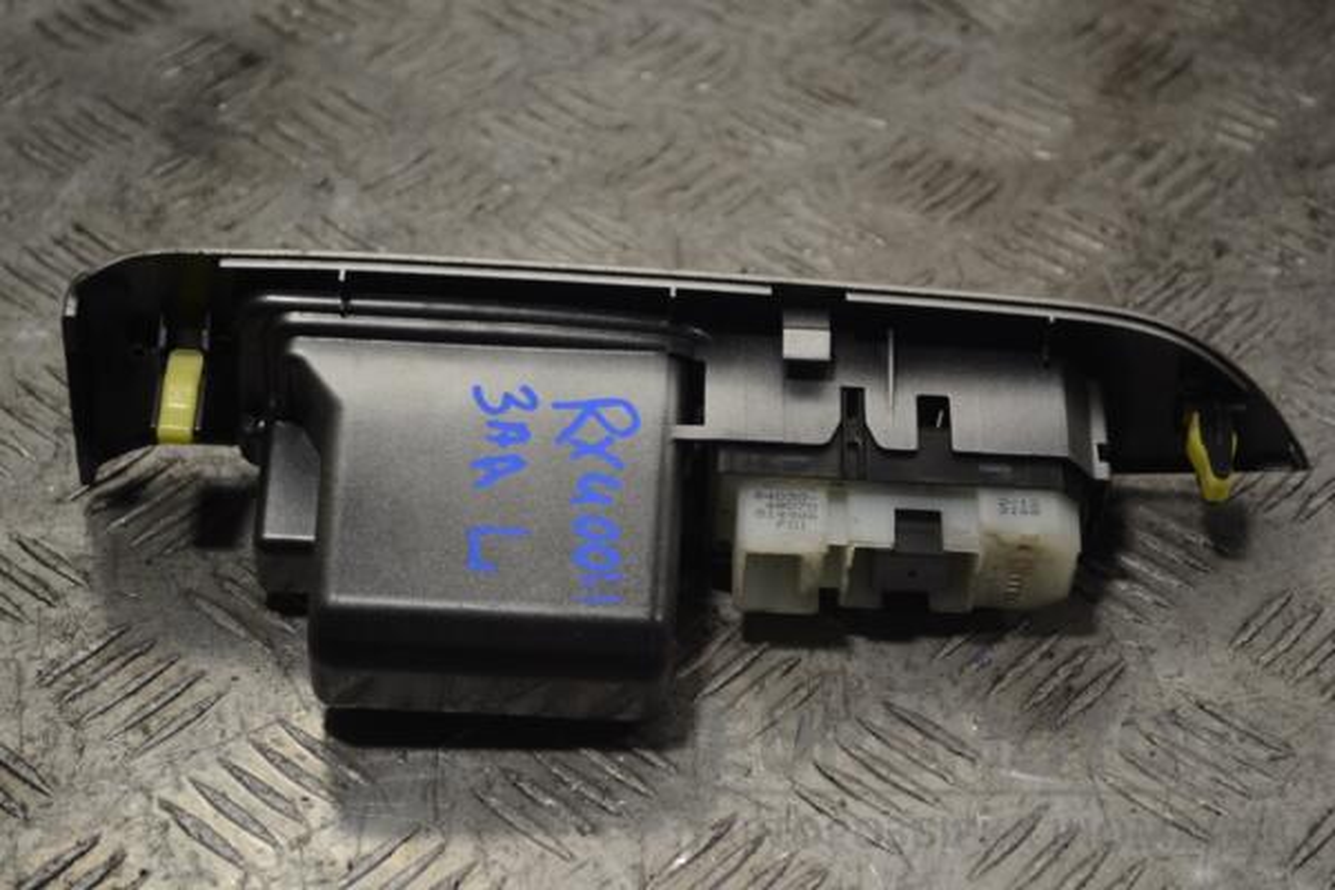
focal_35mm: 72
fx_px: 2670
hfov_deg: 28.1
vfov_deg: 18.9
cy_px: 445
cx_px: 668
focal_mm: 48
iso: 110
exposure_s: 1/30
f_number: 5.6
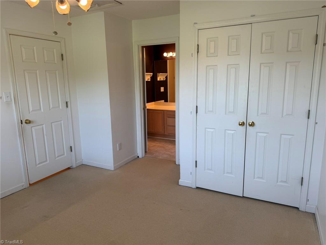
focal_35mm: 24
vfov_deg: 56.8
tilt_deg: -10.7
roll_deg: +1.4
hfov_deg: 71.6
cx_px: 163
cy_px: 122
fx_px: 226
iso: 80
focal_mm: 6.76
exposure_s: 1/120
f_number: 1.78
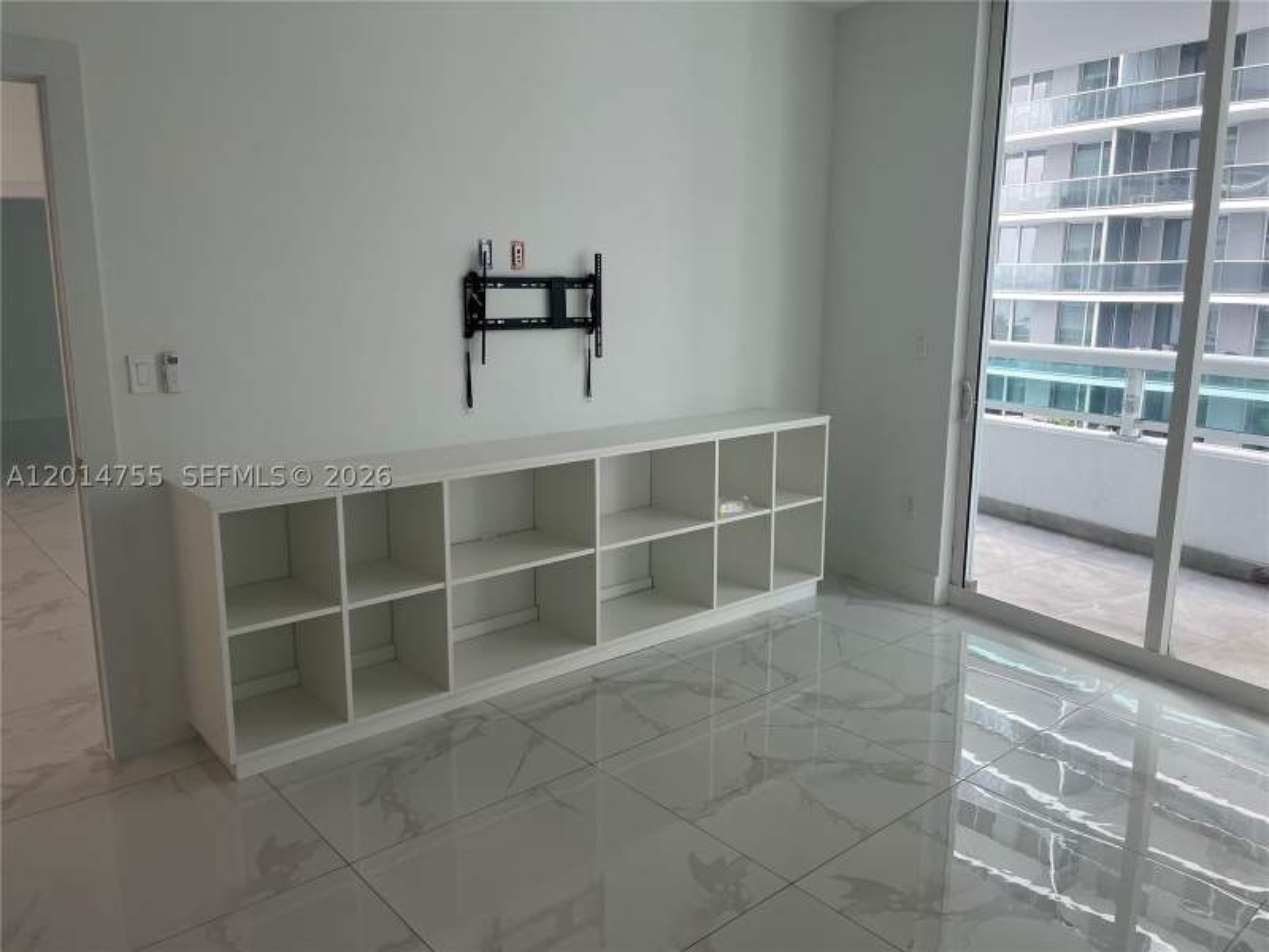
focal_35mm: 26
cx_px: 634
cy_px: 476
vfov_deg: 53.1
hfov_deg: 67.3
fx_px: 953
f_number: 1.6
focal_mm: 5.1
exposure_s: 1/120
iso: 80
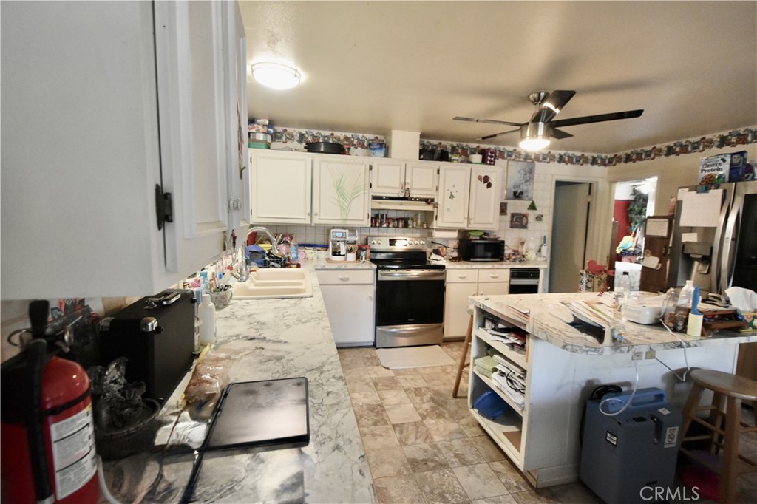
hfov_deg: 100.4
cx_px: 378
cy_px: 252
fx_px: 315
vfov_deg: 77.3
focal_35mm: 15
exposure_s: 1/125
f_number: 3.5
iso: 2500
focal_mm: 10
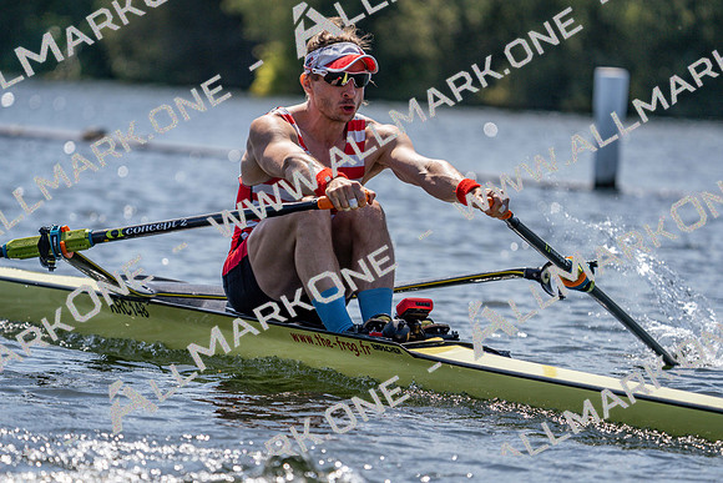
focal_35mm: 300
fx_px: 6026
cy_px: 242
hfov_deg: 6.9
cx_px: 362
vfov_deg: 4.6
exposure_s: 1/2000
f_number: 6.3
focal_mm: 300
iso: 200
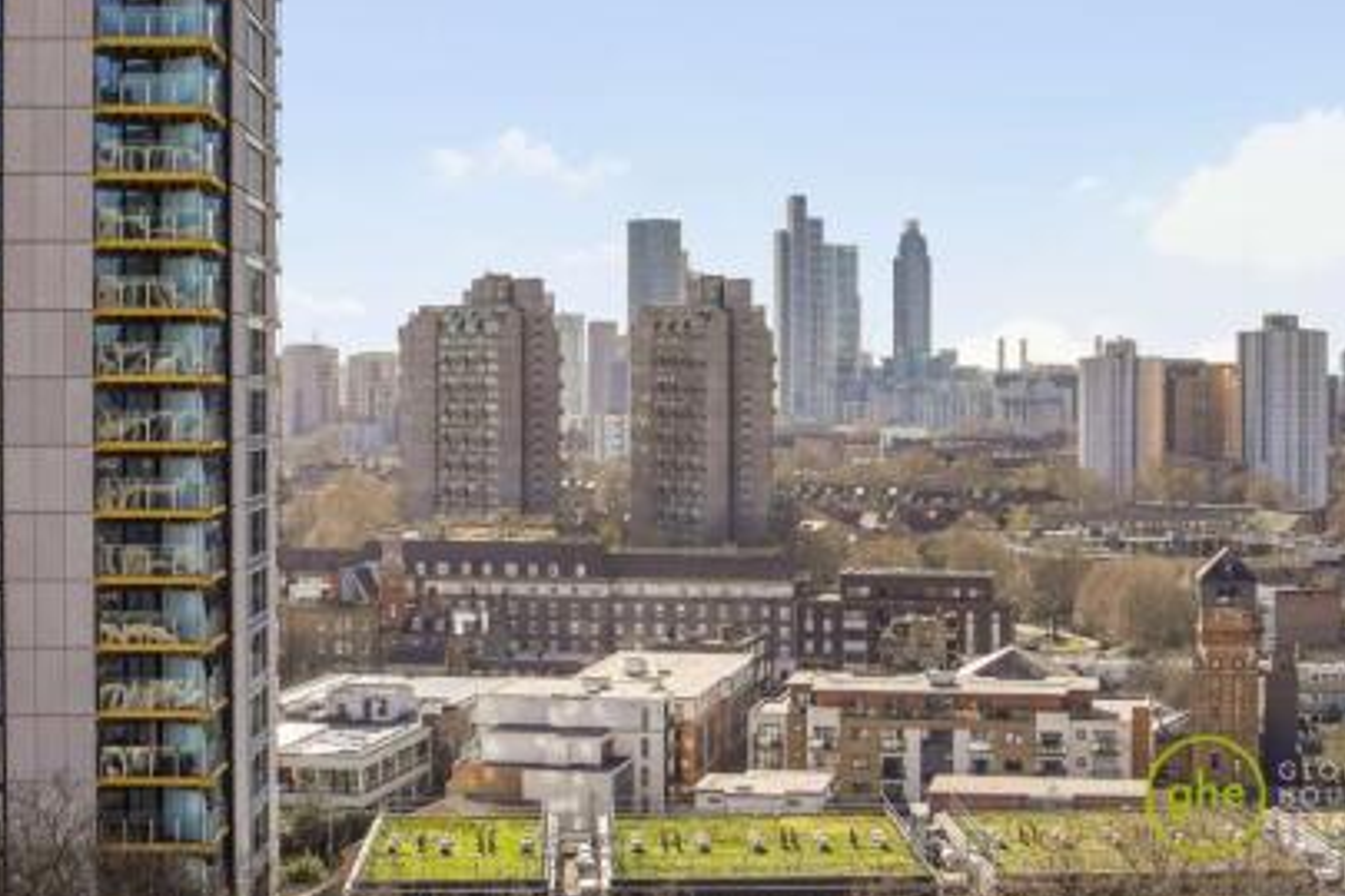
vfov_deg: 22.3
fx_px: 2279
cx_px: 702
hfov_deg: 32.9
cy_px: 410
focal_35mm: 61
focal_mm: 35
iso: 500
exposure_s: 1/5000
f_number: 6.3
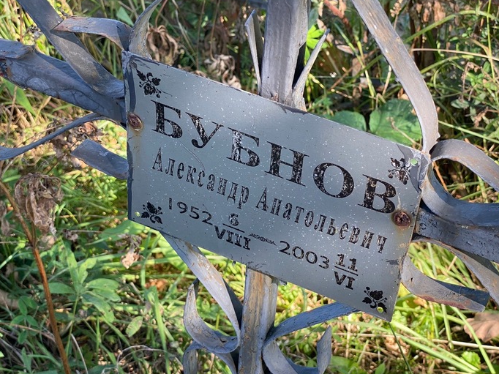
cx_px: 274
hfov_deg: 31.7
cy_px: 186
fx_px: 879
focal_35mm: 61
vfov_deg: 24.0
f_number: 2
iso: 40
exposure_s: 1/122
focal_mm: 6
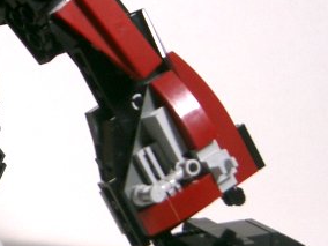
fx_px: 1033
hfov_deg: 17.5
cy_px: 192
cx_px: -23
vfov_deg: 13.5
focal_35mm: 109
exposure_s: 1/100
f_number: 3
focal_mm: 9.2
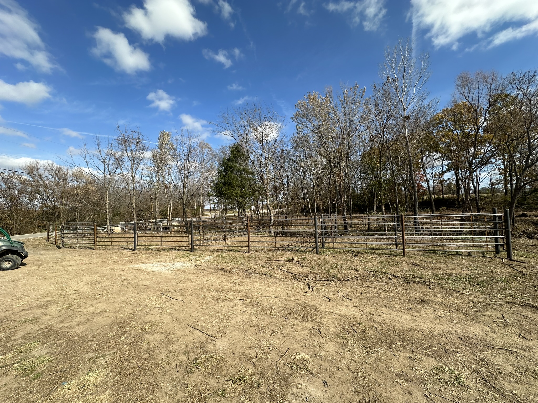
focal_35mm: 14
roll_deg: +1.9
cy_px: 202
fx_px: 218
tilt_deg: +3.7
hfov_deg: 102.1
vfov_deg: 85.7
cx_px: 269
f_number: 2.2
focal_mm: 2.22
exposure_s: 1/1383
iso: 50
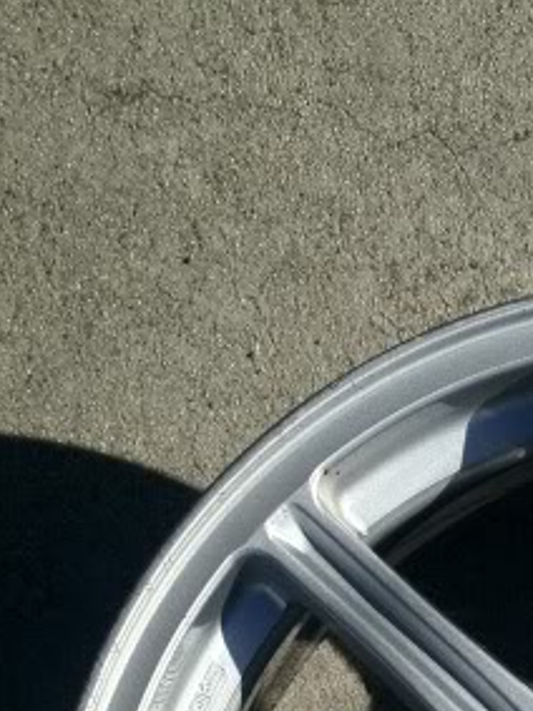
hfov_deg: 14.2
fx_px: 2034
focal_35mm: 99
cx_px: 737
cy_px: 904
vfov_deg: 18.6
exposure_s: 1/3460
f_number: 2.4
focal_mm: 4.3
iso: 64
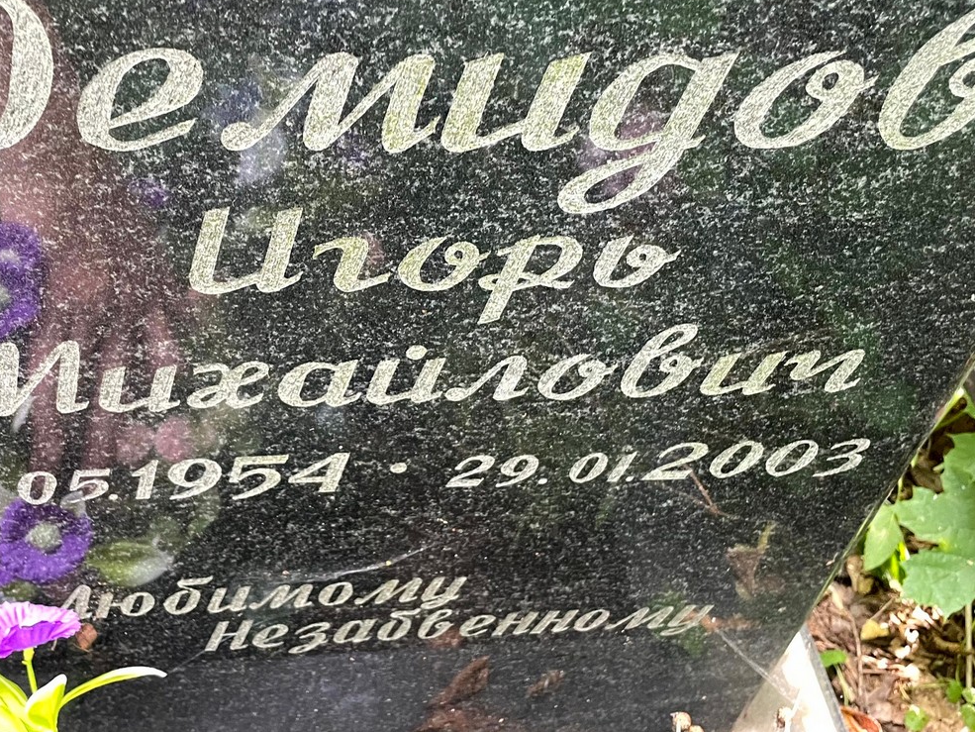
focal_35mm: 38
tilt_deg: -41.7
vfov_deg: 37.5
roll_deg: -2.4
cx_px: 405
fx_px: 1070
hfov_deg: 48.8
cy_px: 270
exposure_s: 1/60
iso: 160
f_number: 1.6
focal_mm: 4.2
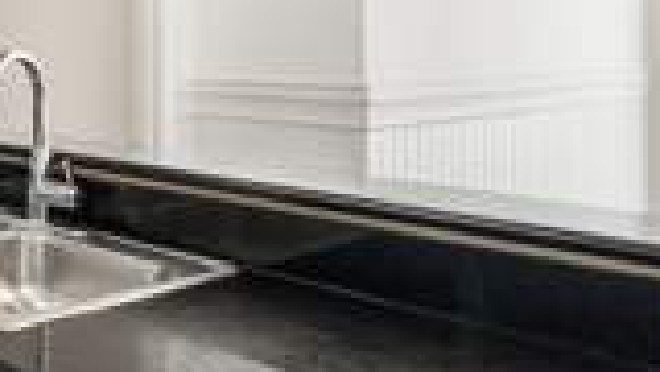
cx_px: -144
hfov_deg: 35.6
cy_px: 58
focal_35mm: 44
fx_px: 770
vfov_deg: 26.4
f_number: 8
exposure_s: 1/5
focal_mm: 14
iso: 400
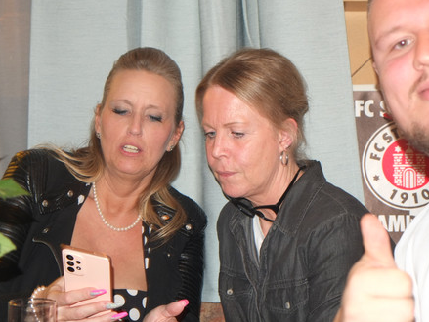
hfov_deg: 27.7
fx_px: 868
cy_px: 161
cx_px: 191
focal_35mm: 70
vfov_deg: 21.0
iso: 800
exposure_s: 1/15
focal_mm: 42.5
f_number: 5.6
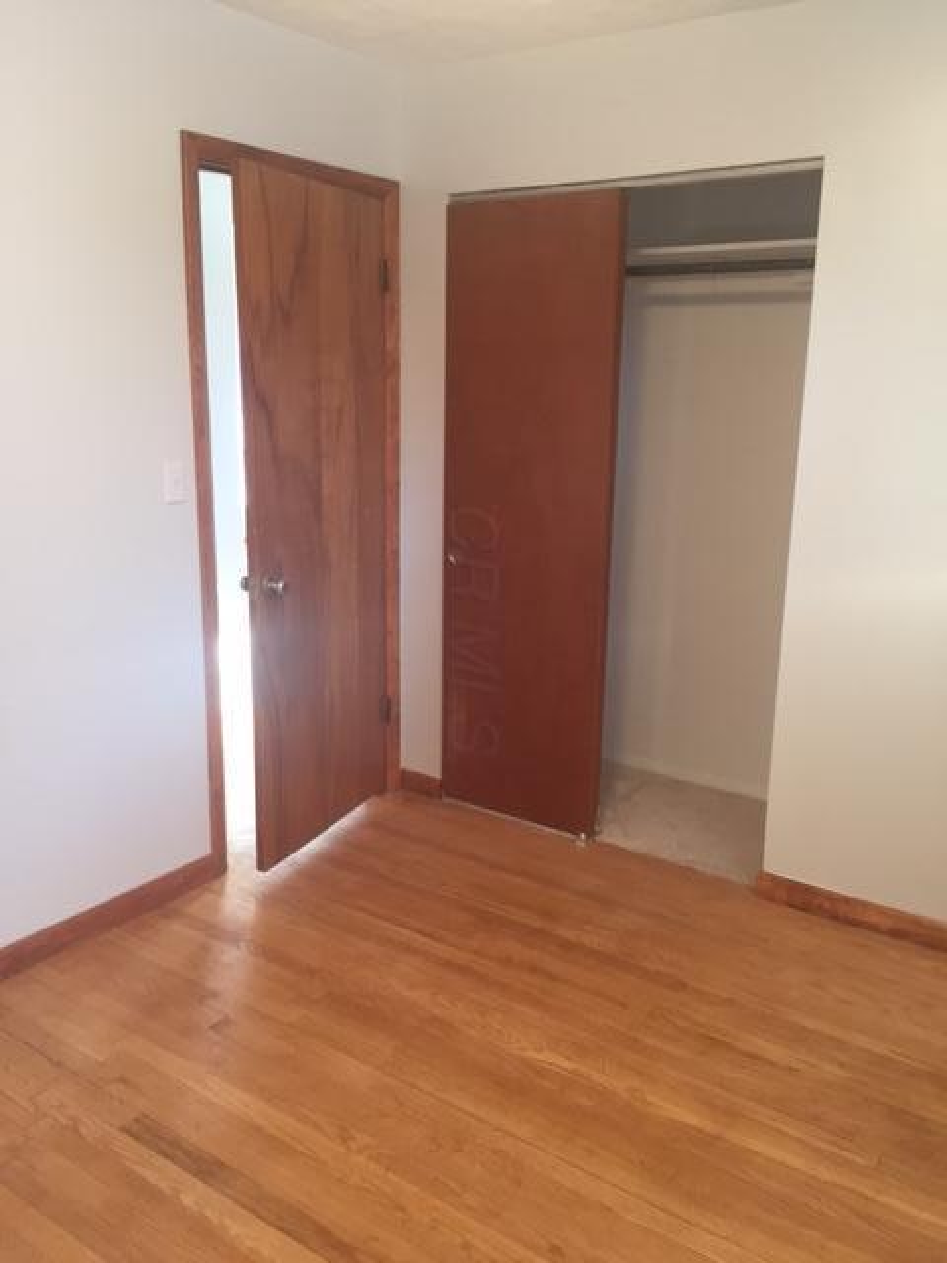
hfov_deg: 48.2
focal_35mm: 29
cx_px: 474
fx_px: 1058
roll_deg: -1.0
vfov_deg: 61.7
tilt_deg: -12.4
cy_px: 632
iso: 80
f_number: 2.2
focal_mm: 4.15
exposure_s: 1/30
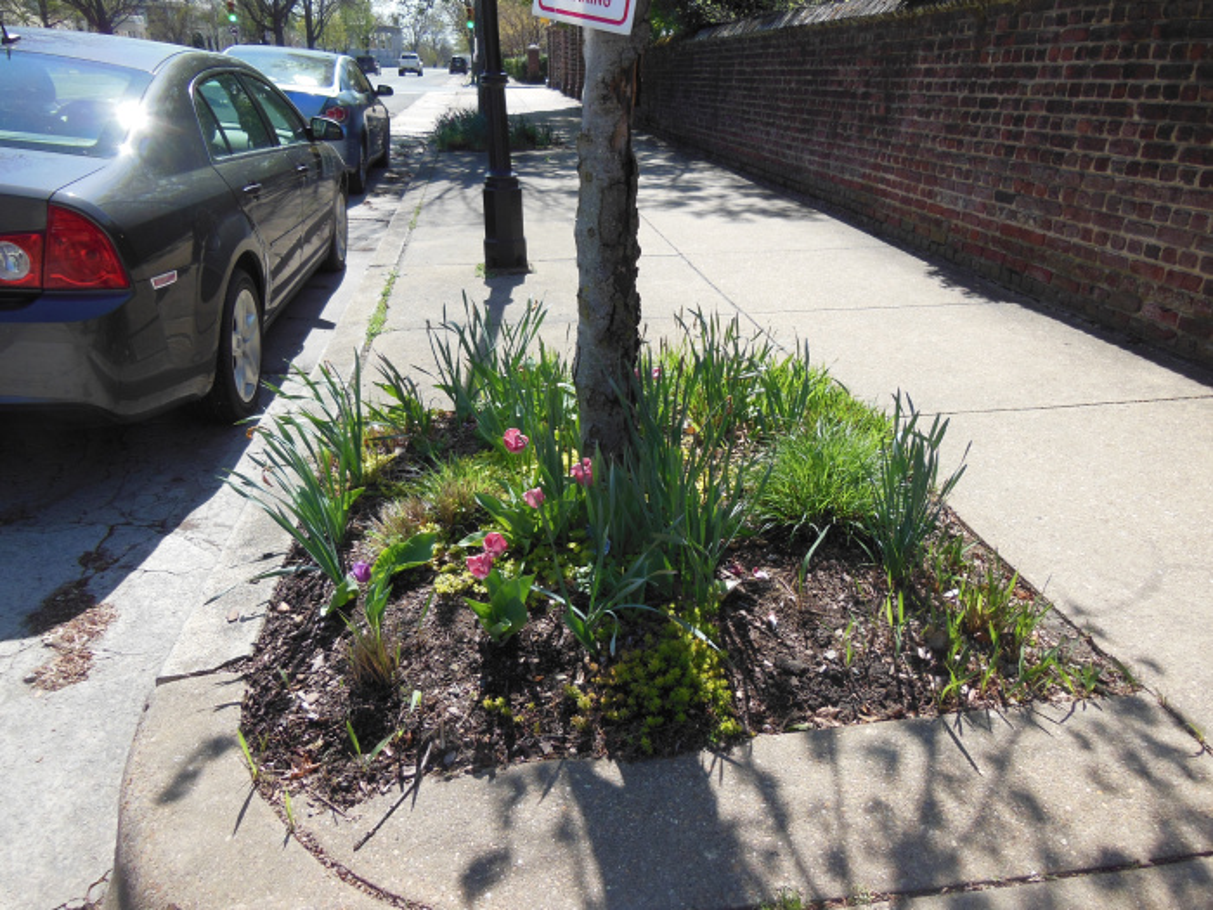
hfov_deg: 69.4
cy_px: 455
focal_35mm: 25
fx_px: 876
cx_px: 606
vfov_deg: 54.9
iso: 125
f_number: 3.5
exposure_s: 1/640
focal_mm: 4.5
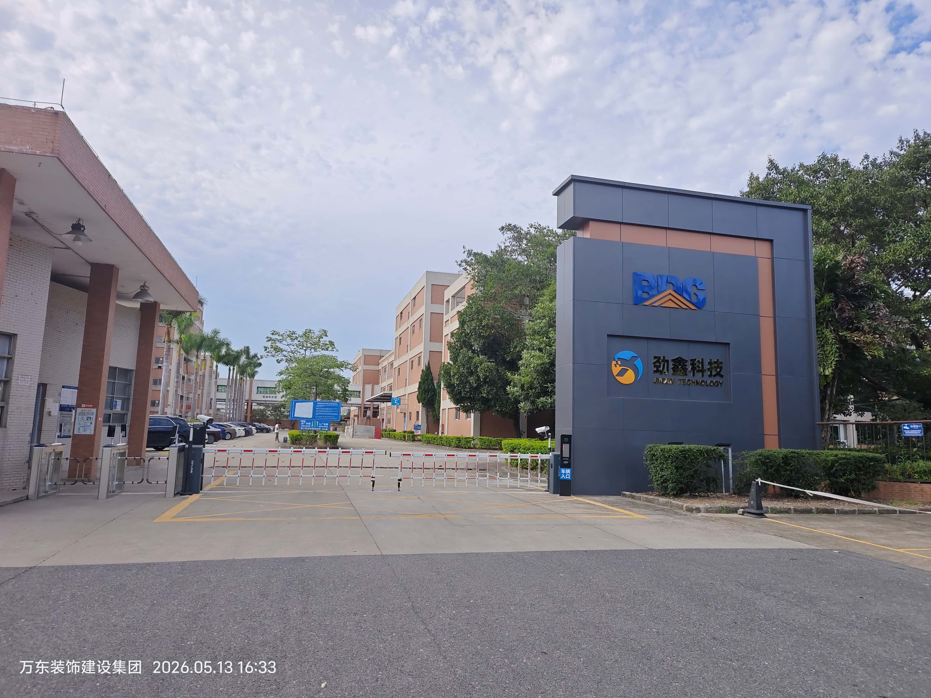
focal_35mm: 23
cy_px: 349
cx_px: 466
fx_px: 619
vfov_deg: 58.9
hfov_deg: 73.9
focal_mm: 5.5
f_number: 1.75
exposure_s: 1/1789
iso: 71
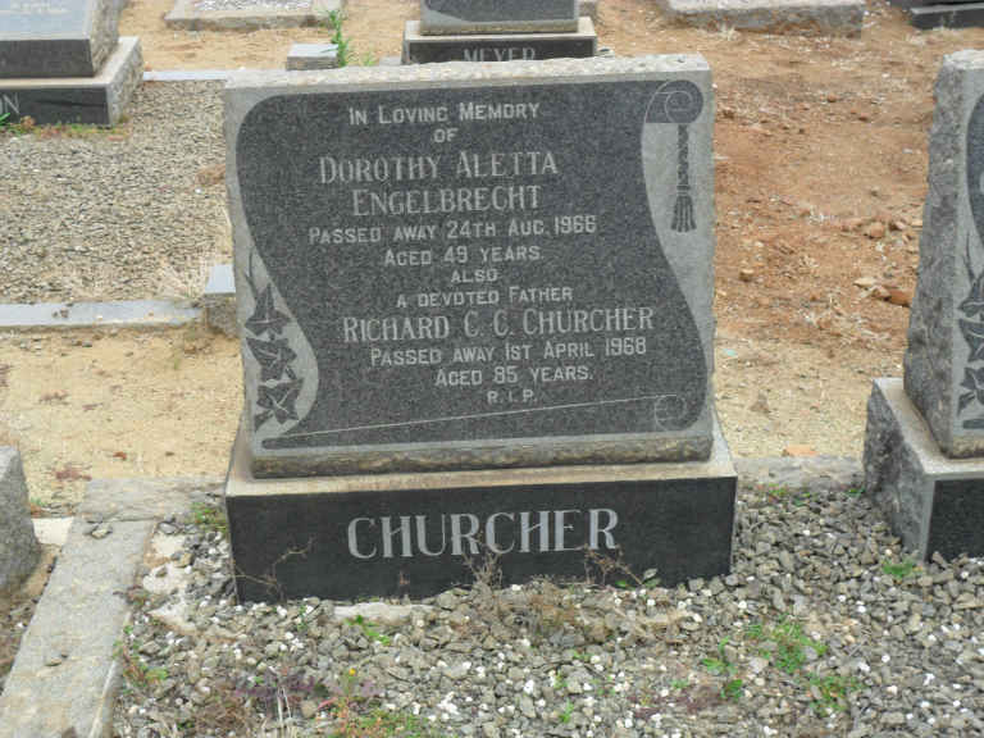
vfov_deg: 28.0
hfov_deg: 36.8
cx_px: 492
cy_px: 369
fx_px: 1478
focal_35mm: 52
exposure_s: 1/125
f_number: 5
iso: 100
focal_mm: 9.3
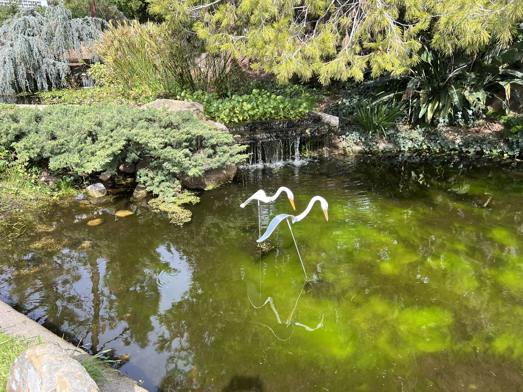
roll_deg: +1.6
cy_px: 196
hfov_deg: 67.3
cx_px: 262
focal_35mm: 26
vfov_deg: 53.1
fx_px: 393
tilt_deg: -20.9
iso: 50
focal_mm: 5.7
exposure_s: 1/753
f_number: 1.5
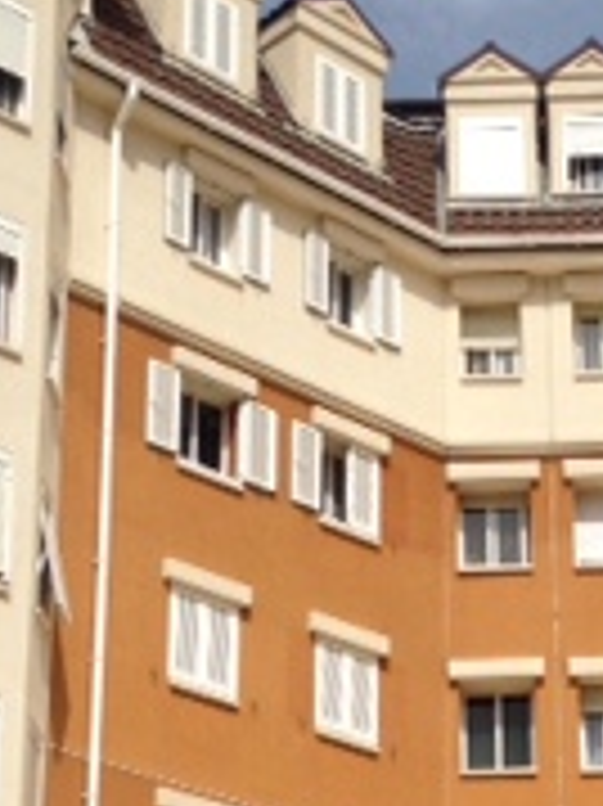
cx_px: 572
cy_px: 716
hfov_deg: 12.4
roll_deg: +2.7
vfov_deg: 16.5
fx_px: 2744
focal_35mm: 118
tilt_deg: +23.2
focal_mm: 4.12
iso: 50
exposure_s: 1/3012
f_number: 2.4
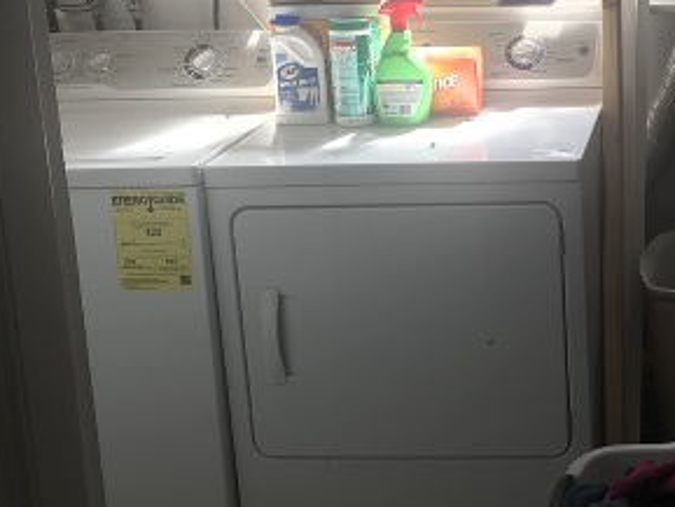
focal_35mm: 62
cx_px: 621
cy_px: 124
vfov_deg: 23.4
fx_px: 1209
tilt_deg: -12.8
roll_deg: +1.1
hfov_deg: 29.7
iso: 20
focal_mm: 3.99
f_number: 1.8
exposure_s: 1/124
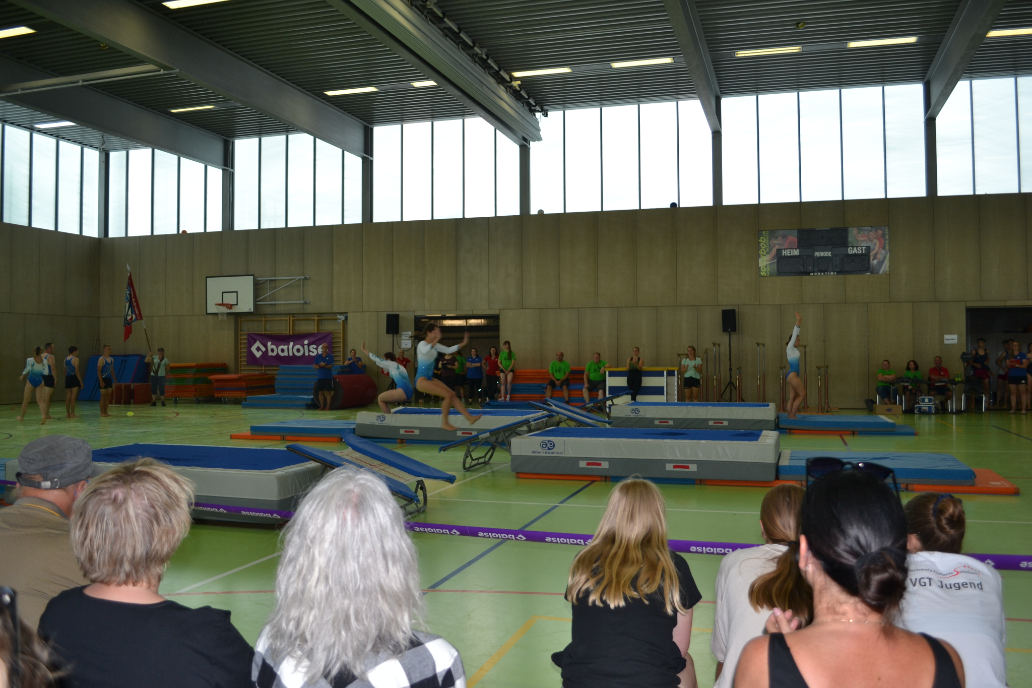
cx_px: 516
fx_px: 860
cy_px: 344
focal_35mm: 30
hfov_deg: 61.9
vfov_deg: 43.6
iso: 125
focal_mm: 20
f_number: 4
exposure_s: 1/125
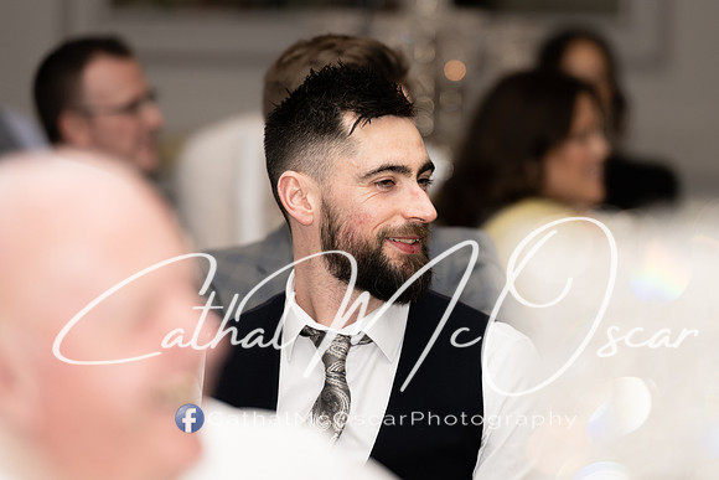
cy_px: 186
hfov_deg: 8.6
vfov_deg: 5.8
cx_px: 440
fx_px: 4764
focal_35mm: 238
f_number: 2.8
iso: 400
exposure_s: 1/160
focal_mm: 195
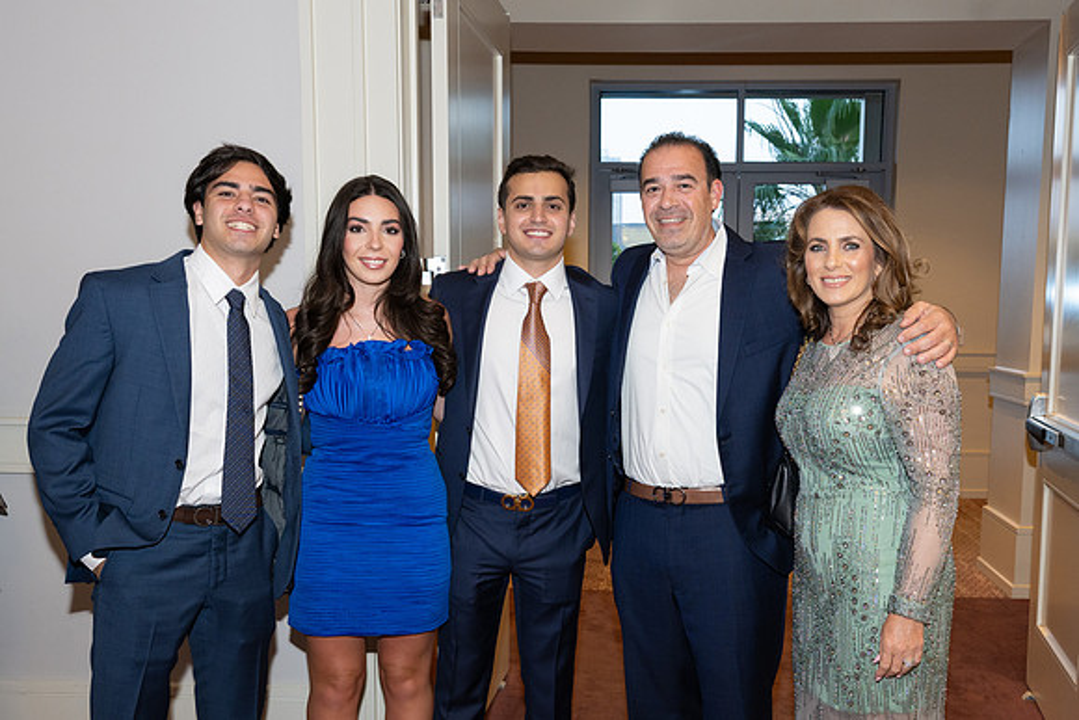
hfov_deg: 51.4
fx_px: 1116
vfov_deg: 35.4
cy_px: 473
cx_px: 625
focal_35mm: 37
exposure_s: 1/100
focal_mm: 27
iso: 800
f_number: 5.6
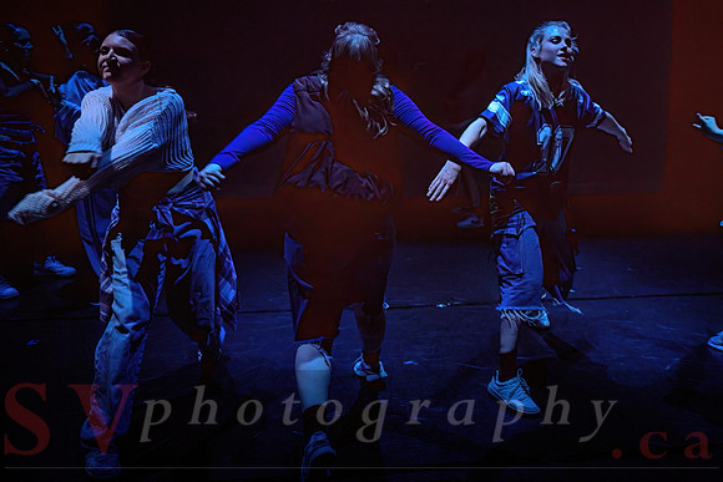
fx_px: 636
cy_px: 198
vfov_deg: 41.4
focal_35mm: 32
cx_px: 440
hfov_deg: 58.7
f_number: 2.8
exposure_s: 1/300
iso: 6400
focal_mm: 26
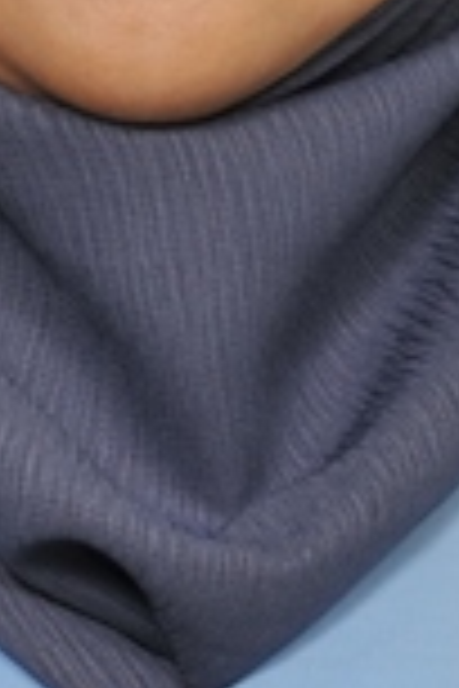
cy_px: 310
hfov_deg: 2.5
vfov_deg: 3.8
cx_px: 106
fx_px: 10499
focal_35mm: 549
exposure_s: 1/100
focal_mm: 70
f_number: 11
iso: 200
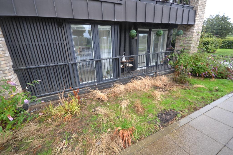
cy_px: 78
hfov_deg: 100.4
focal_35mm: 15
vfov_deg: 77.3
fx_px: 97
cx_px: 116
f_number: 5.6
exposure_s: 1/125
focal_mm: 10
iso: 400
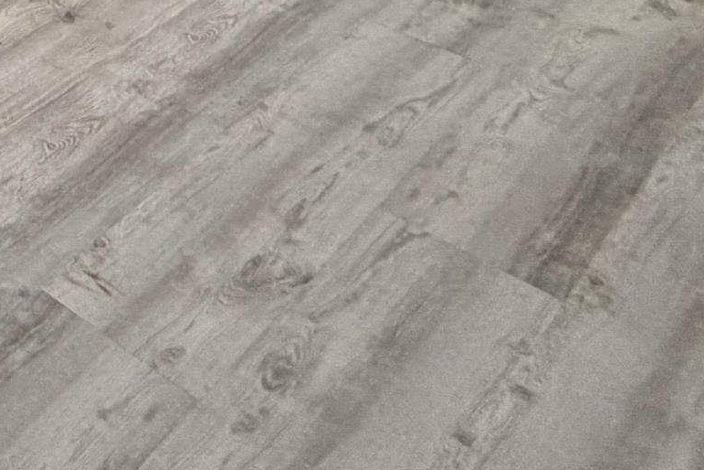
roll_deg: +2.9
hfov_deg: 22.1
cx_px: -545
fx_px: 1134
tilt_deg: -7.2
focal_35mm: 58
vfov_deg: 16.4
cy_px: -524
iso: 160
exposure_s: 1/121
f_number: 2.2
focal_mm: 2.22
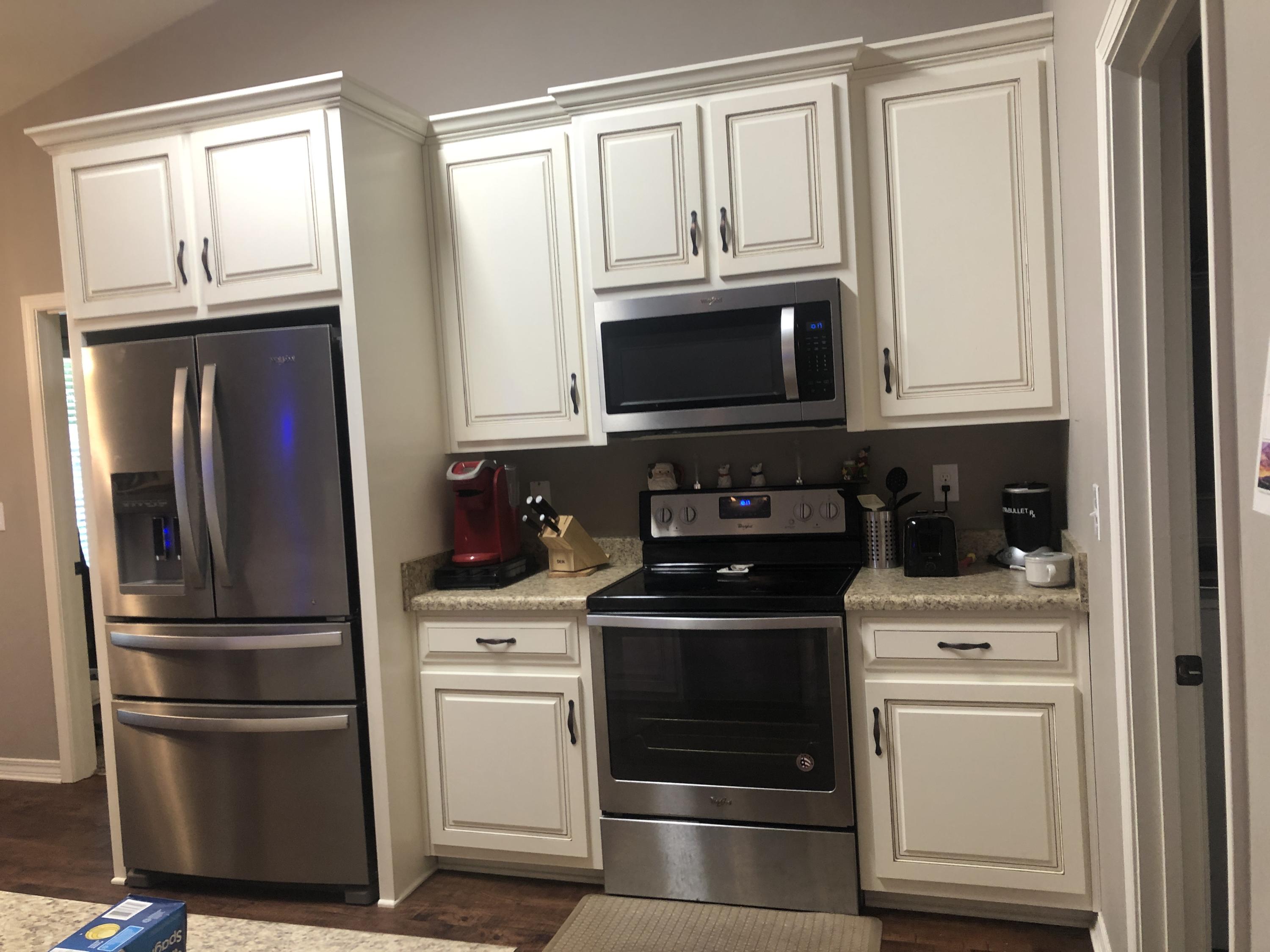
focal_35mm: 28
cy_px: 476
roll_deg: +3.1
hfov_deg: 63.4
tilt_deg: -3.9
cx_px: 635
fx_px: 1027
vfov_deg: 49.7
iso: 40
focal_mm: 4
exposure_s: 1/17
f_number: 1.8
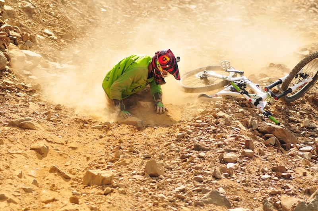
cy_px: 106
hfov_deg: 11.4
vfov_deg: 7.6
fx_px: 1588
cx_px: 159
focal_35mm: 180
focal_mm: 120
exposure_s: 1/2000
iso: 250
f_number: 3.5
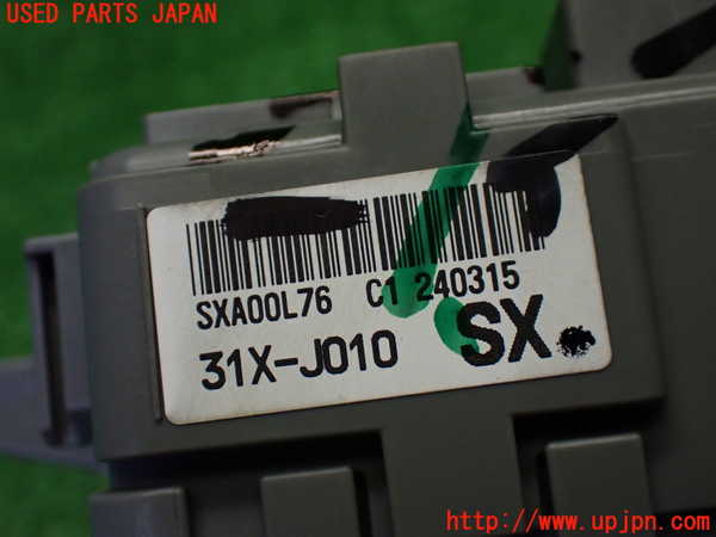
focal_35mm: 47
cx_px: 358
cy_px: 268
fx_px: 972
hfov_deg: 40.4
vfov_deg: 30.9
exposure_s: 1/200
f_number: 3.1
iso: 640
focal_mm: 8.4
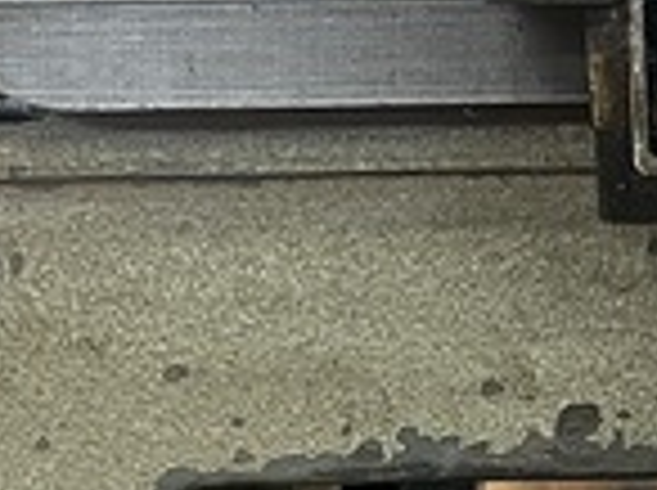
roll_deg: +3.3
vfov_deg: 12.3
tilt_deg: -29.4
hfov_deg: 16.7
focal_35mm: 114
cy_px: 760
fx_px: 2160
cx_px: 752
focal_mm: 5.1
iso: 320
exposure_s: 1/60
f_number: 1.6
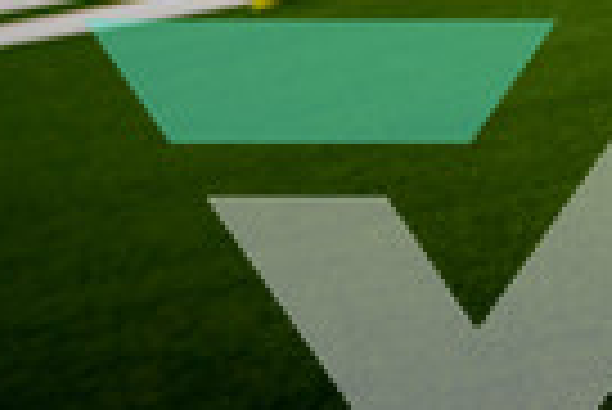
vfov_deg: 8.7
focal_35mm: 153
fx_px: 2604
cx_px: 1246
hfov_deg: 11.9
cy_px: -286
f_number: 6.3
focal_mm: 36
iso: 1000
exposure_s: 1/1600
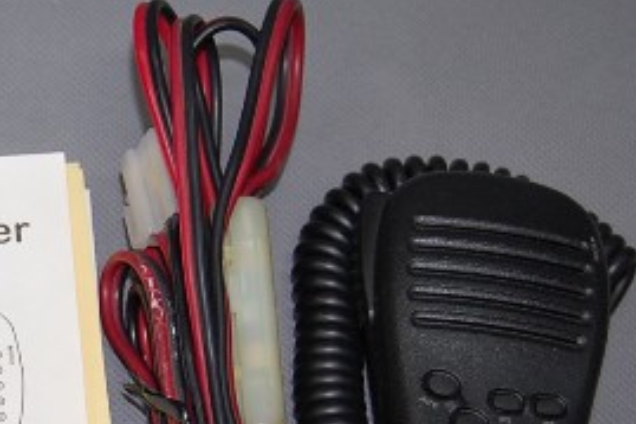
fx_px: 2013
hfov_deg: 17.2
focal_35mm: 114
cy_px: 341
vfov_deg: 12.0
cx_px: -116
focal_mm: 32
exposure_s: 1/60
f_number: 4.5
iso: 400
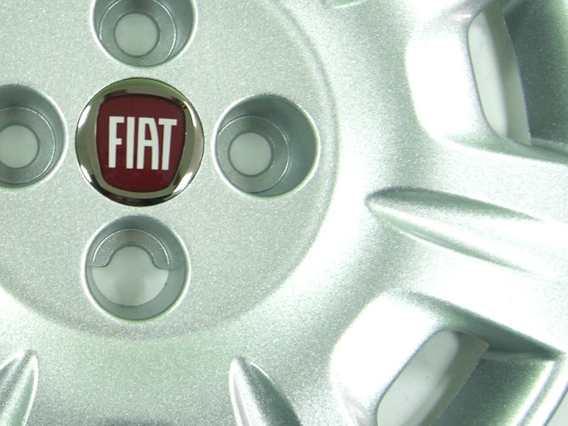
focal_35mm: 89
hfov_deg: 21.8
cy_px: 149
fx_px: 1460
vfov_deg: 16.6
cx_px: 141
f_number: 2.8
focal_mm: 7.9
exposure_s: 1/15
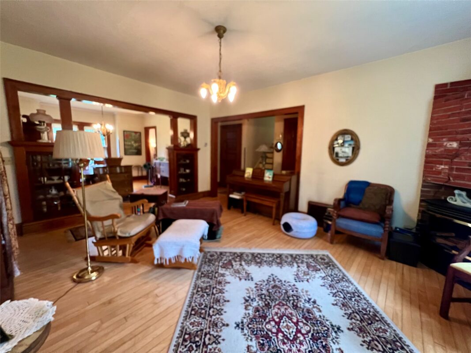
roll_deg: -1.4
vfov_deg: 89.9
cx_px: 236
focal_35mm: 13
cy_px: 176
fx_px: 177
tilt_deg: -8.2
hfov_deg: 106.2
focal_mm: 1.57
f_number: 1.8
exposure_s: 1/60
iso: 640
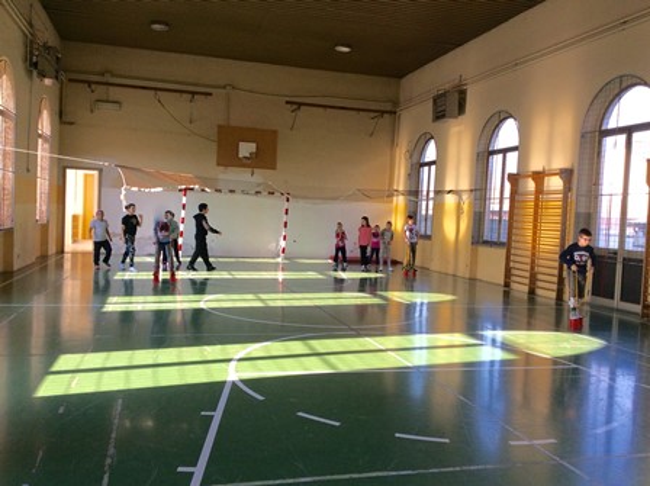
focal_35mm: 32
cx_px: 325
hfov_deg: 56.9
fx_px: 600
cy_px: 243
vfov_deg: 44.1
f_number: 2.4
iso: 32
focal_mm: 3.3
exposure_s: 1/125
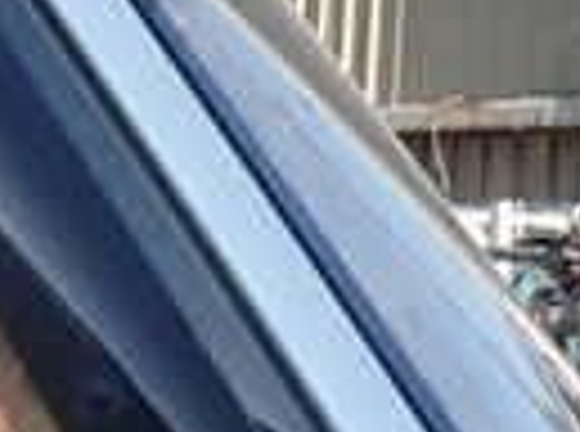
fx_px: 2339
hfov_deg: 12.5
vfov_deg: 10.2
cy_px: -230
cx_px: -562
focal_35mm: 140
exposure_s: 1/500
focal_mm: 5.4
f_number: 3.2
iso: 100
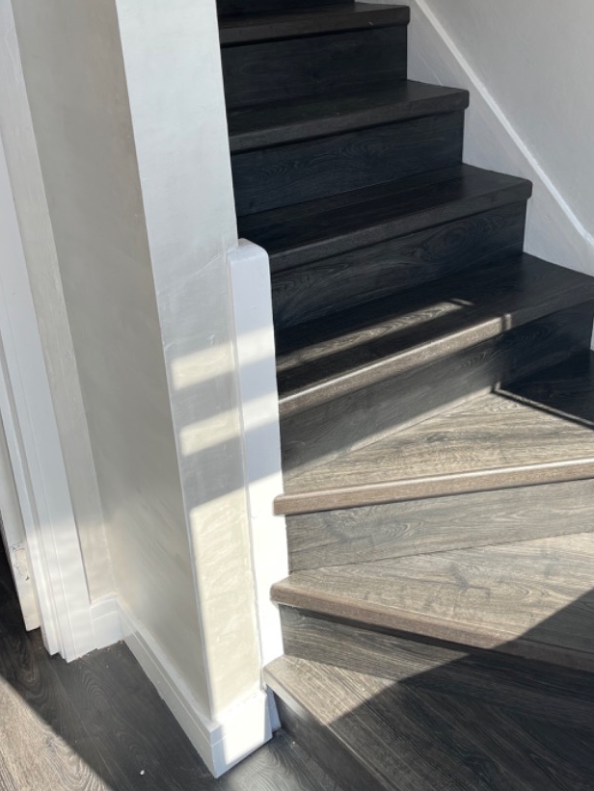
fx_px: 869
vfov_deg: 48.5
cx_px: 376
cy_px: 293
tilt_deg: -22.6
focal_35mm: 38
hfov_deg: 37.5
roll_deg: +2.2
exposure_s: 1/756
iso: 50
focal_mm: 5.1
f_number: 1.6
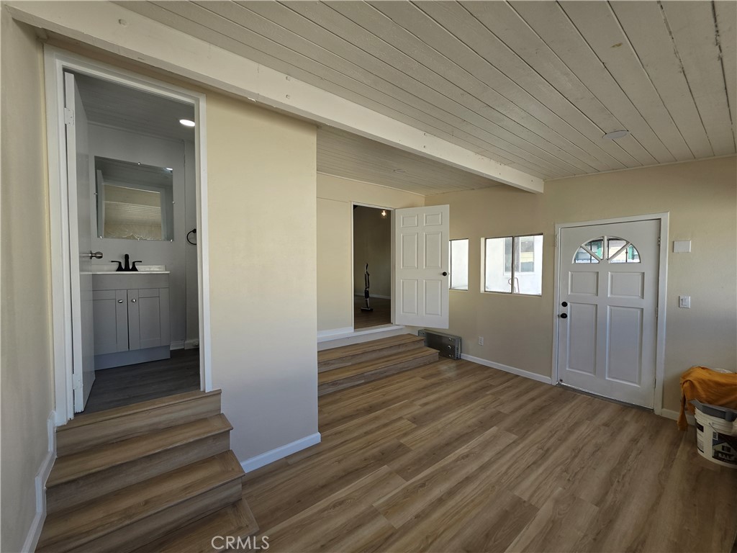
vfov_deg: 89.9
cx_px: 368
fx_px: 277
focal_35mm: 13
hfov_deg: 106.2
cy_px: 276
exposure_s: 1/210
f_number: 1.9
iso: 40
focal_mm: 2.2
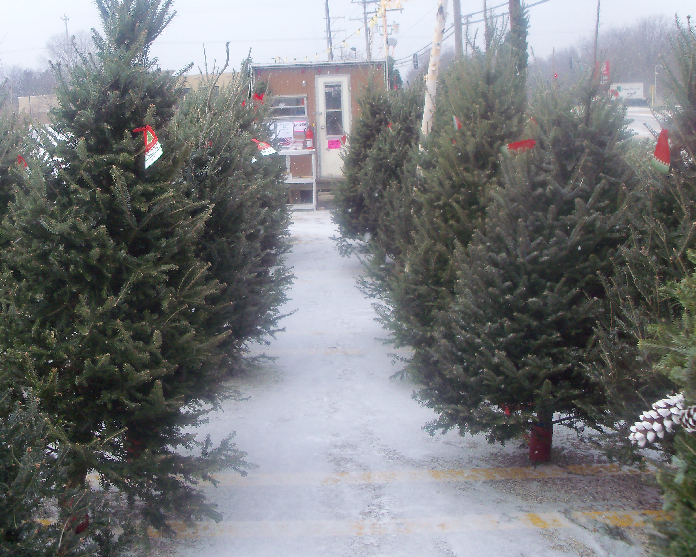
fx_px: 886
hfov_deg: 42.6
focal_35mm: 43
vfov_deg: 34.8
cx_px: 267
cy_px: 241
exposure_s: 1/200
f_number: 3
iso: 80
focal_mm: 6.3
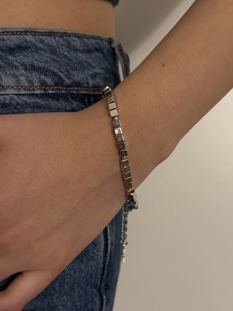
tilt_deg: -8.0
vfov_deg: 39.6
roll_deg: -0.1
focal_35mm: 48
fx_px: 431
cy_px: 156
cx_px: 116
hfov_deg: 30.3
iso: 400
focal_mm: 6.76
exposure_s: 1/33
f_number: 1.78
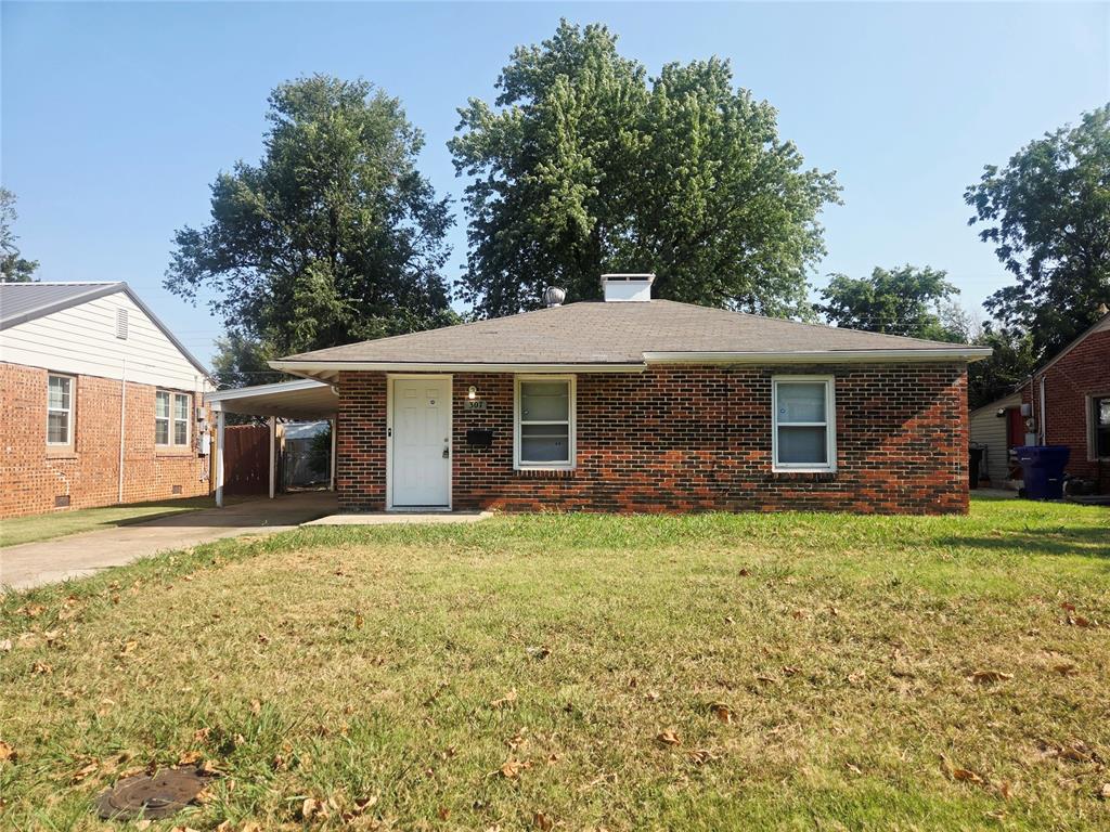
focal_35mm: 23
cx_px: 555
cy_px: 416
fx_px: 738
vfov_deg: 58.9
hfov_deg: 73.9
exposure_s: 1/5000
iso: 80
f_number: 1.8
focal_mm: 5.4
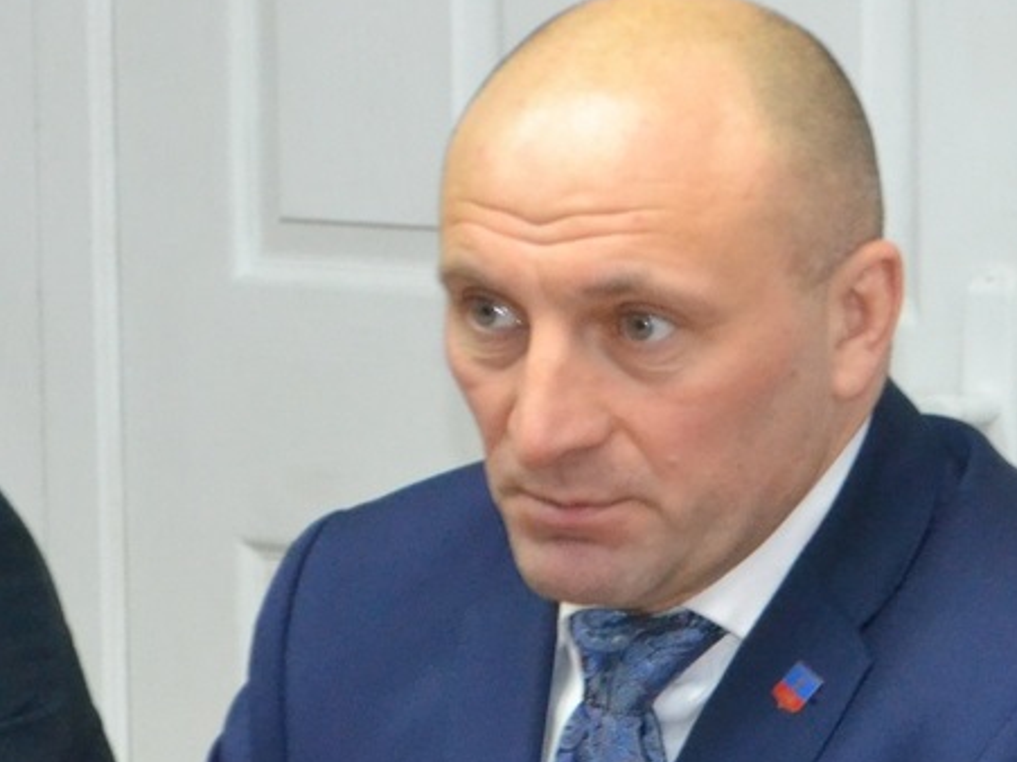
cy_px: 425
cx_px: 611
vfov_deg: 13.1
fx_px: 3310
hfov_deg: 17.5
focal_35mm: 113
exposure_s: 1/60
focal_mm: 55
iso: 2500
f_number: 5.6
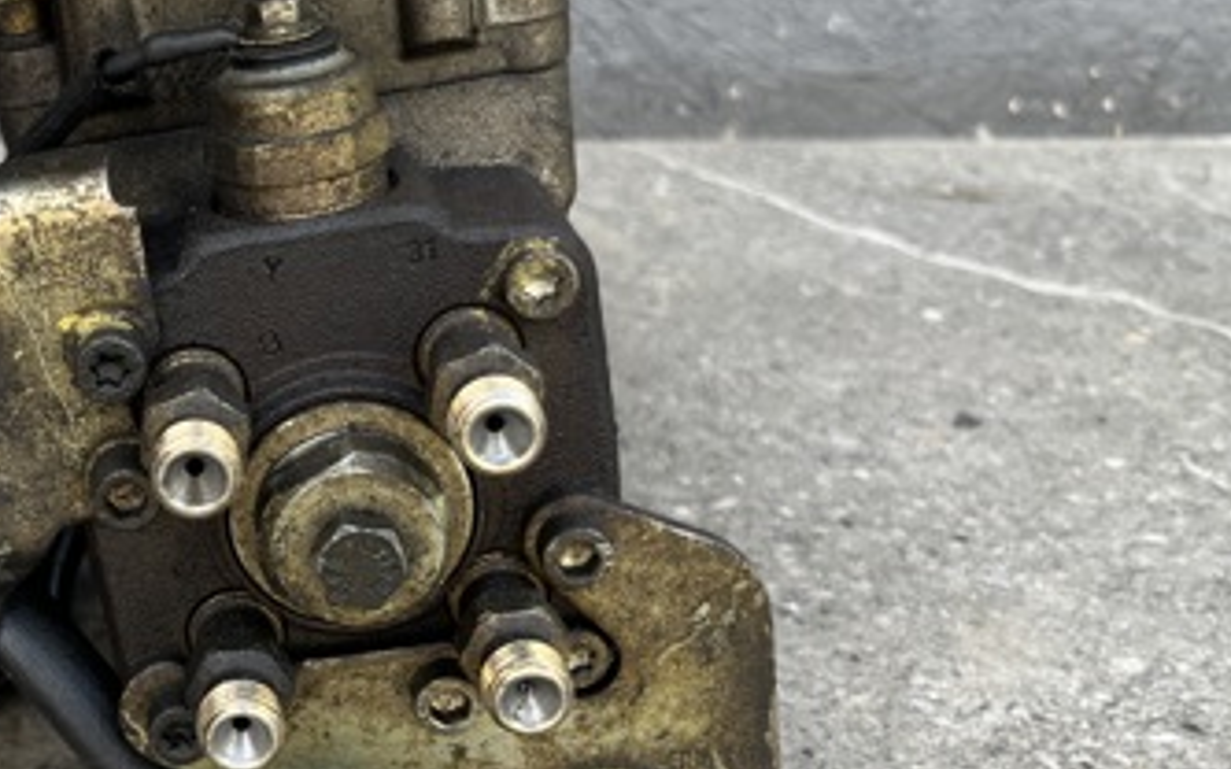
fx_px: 1778
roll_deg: -0.2
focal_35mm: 53
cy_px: 386
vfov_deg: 24.4
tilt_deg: -21.0
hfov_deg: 36.4
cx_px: 177
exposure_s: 1/147
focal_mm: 5.1
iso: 32
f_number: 1.6
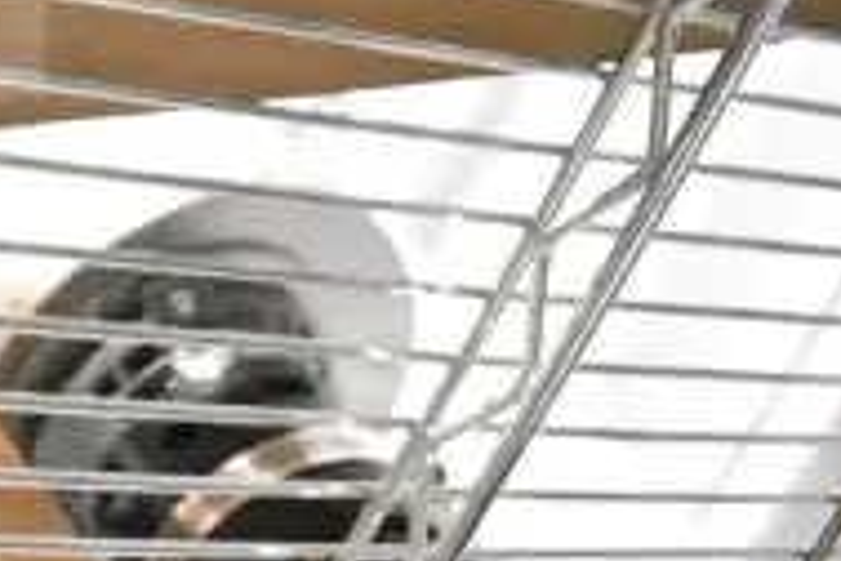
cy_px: -256
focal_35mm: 87
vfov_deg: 14.7
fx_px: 2032
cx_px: -458
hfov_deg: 19.9
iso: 6400
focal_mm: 18
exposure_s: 1/60
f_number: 4
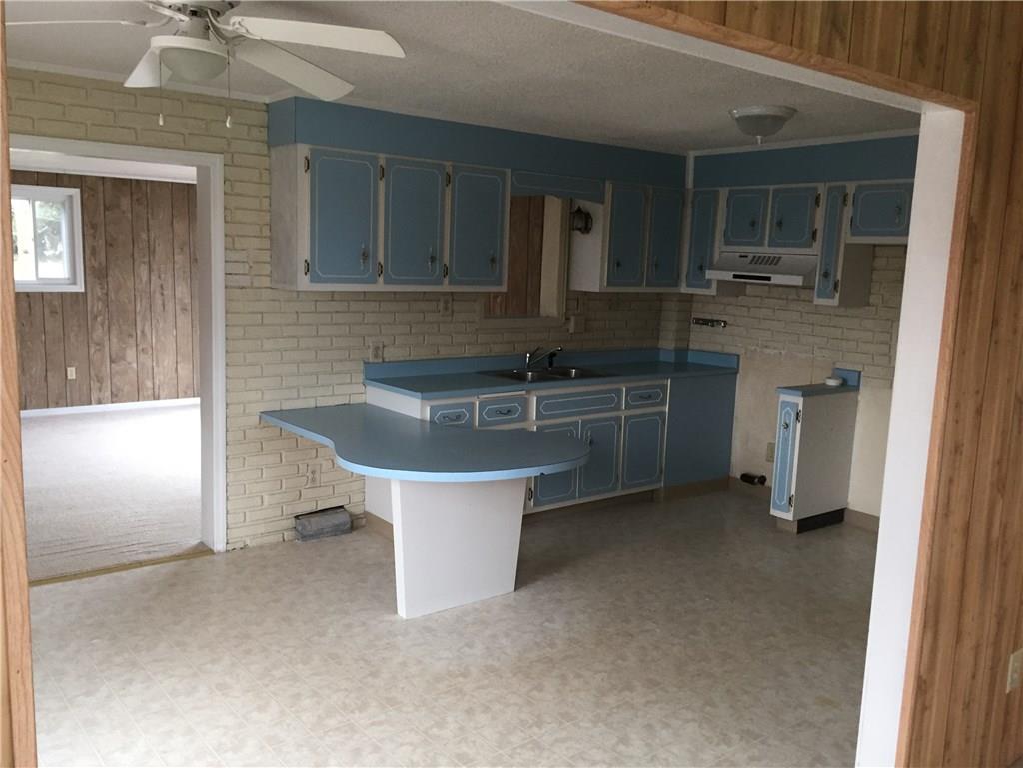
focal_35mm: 29
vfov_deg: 48.2
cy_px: 384
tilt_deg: -7.0
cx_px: 512
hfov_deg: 61.7
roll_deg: -2.0
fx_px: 857
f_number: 2.2
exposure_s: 1/30
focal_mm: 4.15
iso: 125
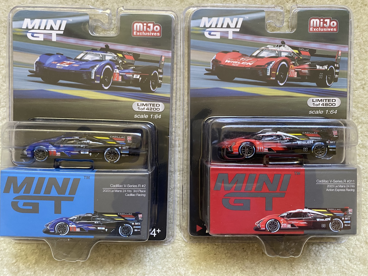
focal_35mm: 26
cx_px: 184
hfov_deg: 67.3
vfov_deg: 53.1
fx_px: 276
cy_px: 138
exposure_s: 1/60
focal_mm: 4.25
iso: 320
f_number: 1.8
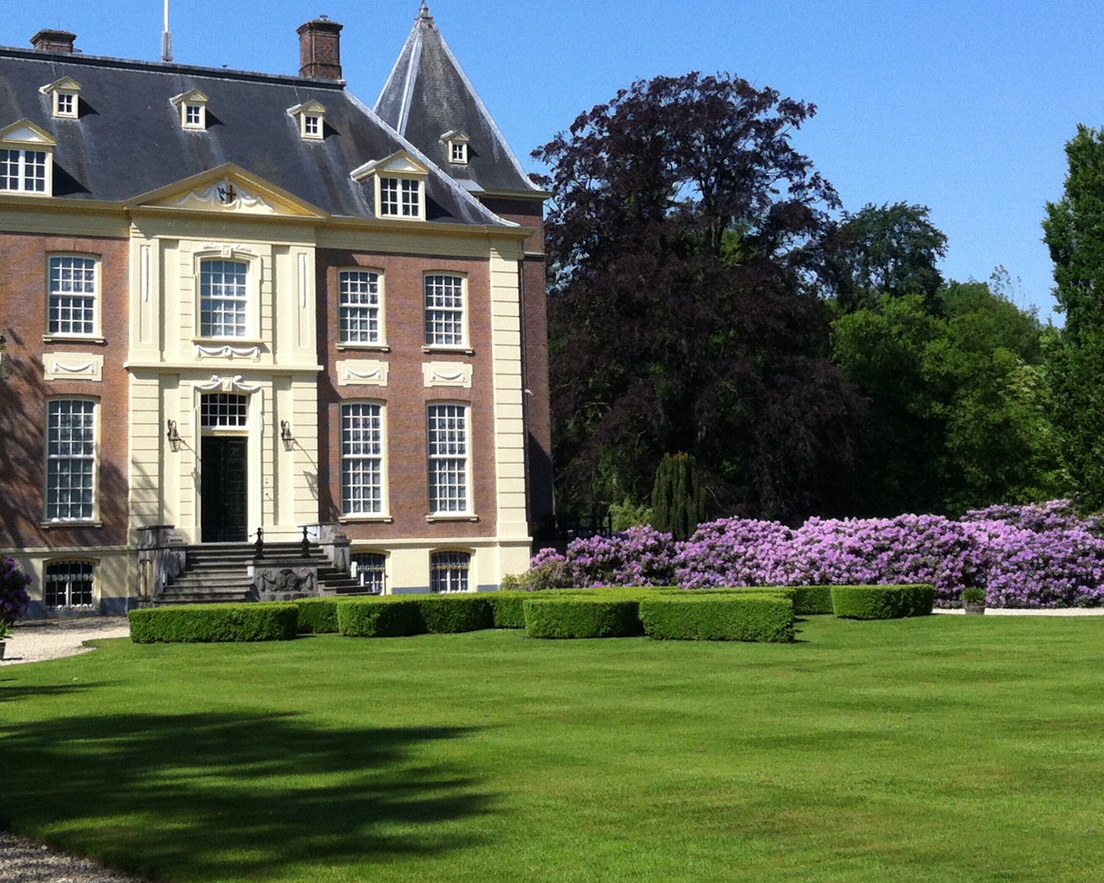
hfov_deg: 28.3
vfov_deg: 22.6
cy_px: 232
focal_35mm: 67
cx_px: 483
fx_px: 2189
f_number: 2.8
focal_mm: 3.85
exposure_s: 1/1312
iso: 80
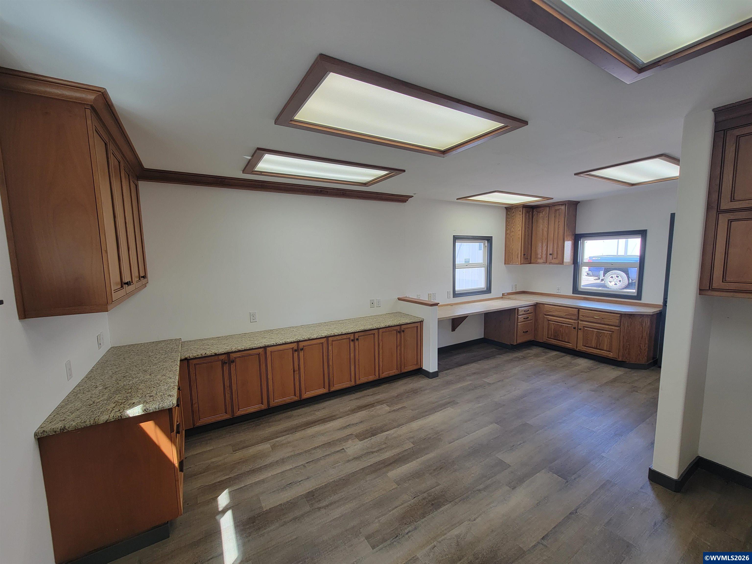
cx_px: 376
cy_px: 282
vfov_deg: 89.9
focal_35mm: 13
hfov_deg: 106.2
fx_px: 282
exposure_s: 1/60
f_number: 2.2
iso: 64
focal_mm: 2.2
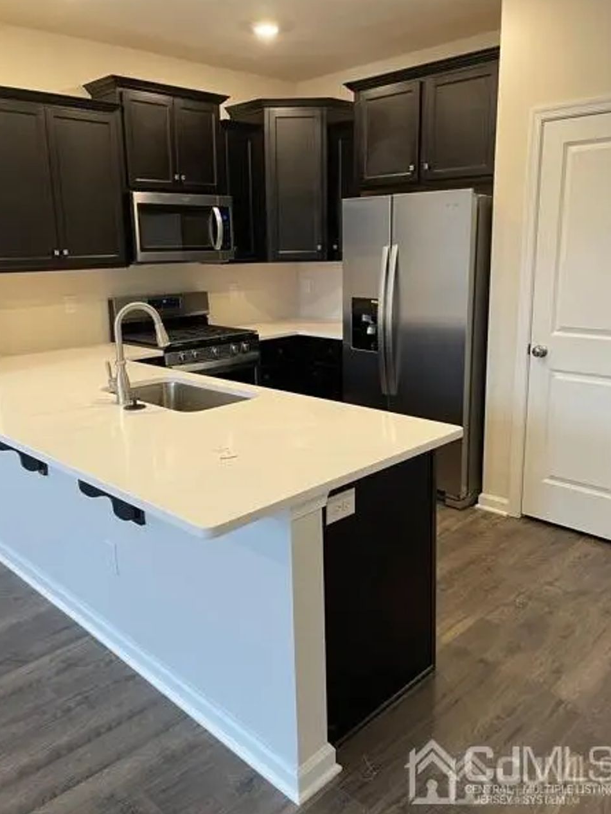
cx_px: 305
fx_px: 659
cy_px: 379
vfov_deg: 63.4
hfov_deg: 49.7
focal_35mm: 28
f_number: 1.6
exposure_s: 1/60
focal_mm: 5.1
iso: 100
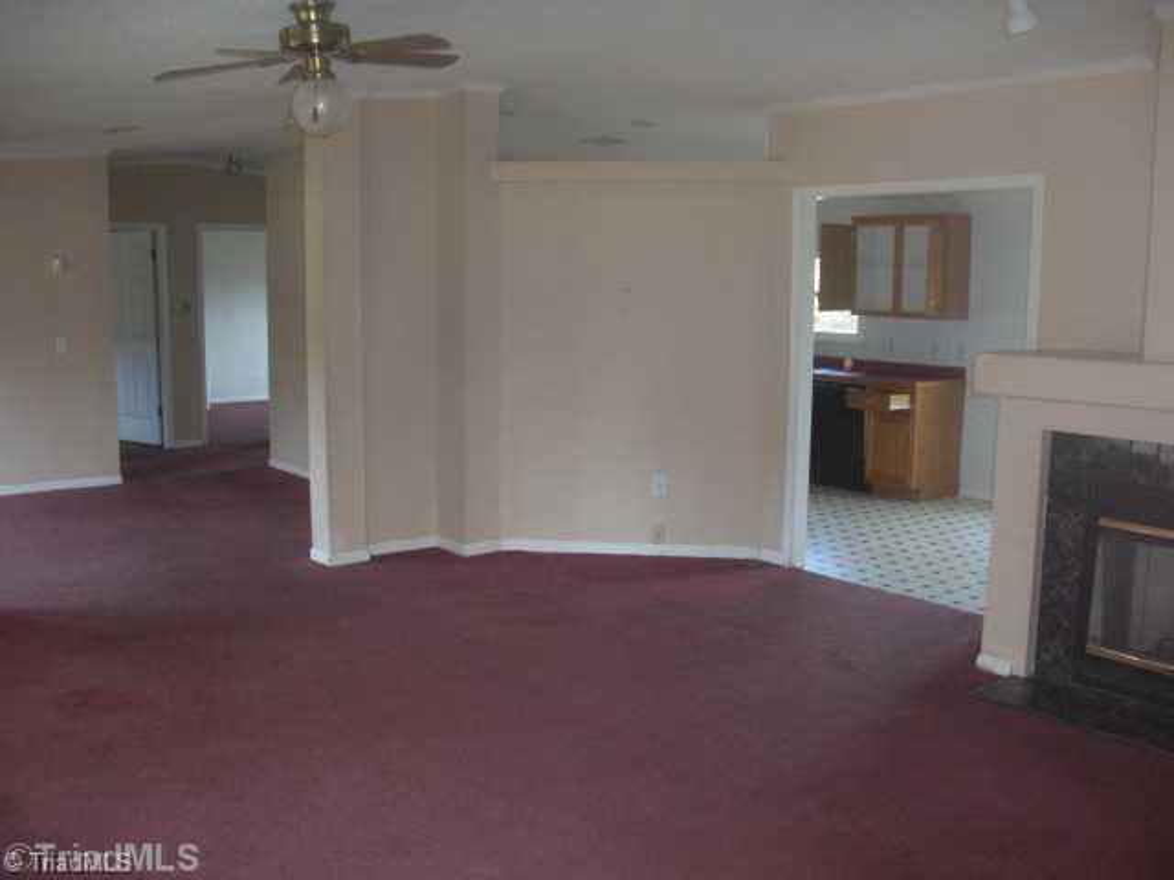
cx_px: 587
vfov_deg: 39.7
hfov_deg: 51.4
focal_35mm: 36
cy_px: 440
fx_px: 1221
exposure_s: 1/60
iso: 200
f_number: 2.8
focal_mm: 6.3
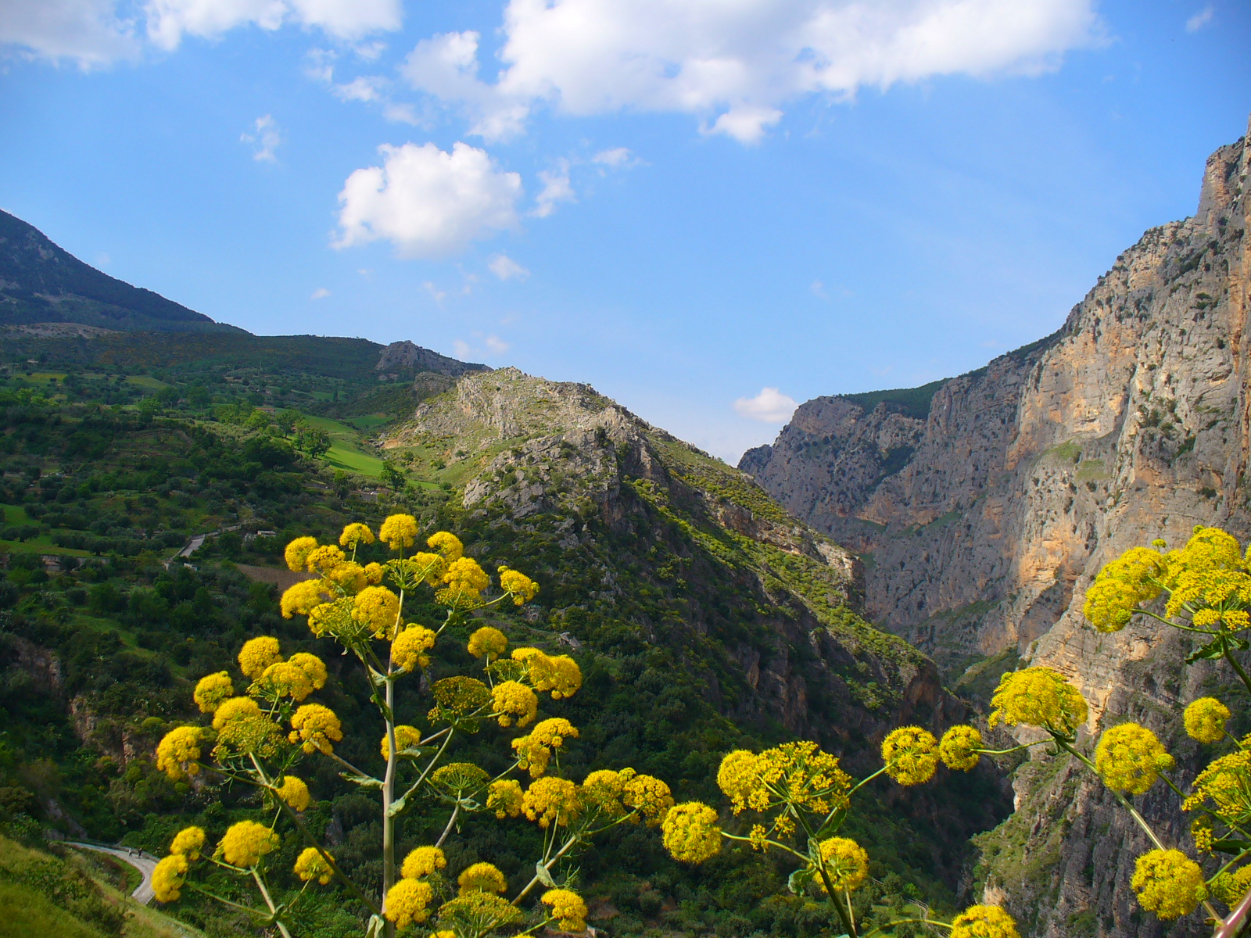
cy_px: 469
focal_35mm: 37
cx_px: 626
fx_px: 1337
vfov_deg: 38.7
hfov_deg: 50.1
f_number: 5.6
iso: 64
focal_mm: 6.1
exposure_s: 1/250
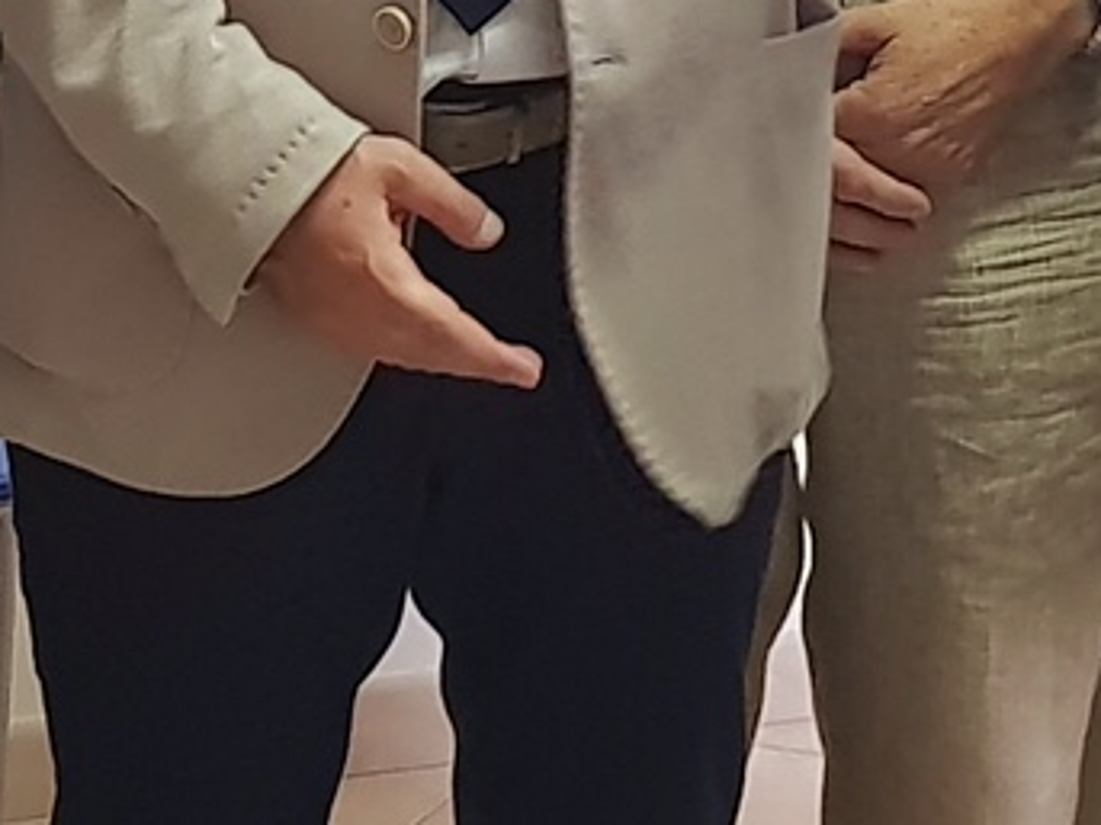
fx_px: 4865
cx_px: 703
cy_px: -289
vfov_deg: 9.5
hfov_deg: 12.9
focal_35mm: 153
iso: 200
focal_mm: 4.2
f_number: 1.7
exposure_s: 1/33
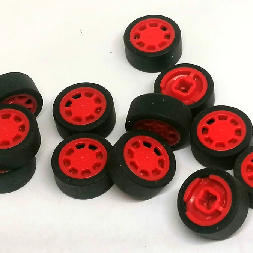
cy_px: 123
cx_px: 142
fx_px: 976
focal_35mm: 118
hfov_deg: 14.8
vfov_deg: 14.8
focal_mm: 4.75
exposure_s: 1/189
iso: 50
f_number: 1.8
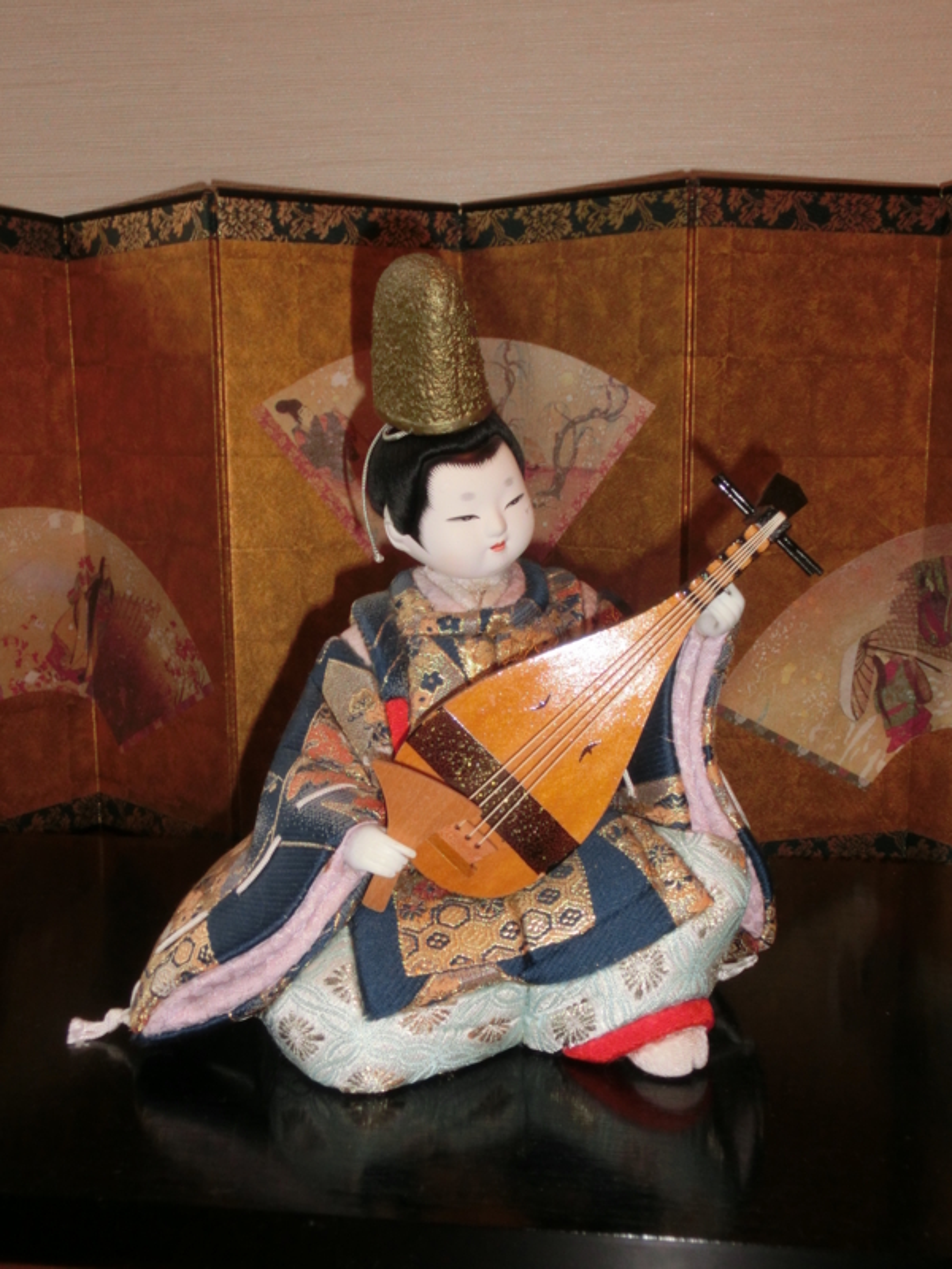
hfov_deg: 42.9
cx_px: 476
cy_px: 634
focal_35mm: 33
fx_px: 1210
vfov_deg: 55.4
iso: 320
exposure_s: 1/40
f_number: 3.7
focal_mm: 5.93
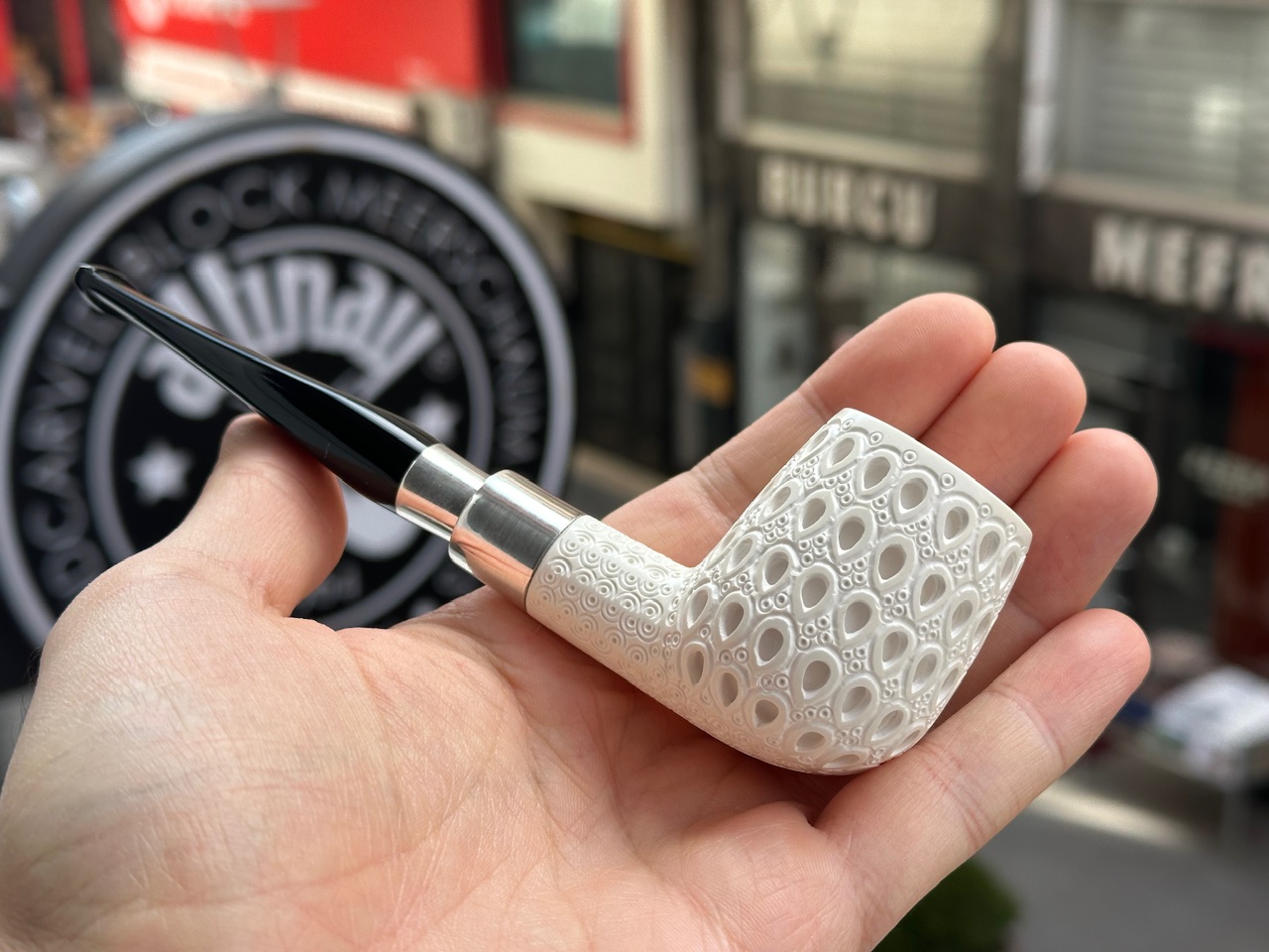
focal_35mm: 48
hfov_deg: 39.7
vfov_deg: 30.3
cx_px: 634
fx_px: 1760
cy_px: 476
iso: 64
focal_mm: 6.86
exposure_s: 1/1041
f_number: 1.78
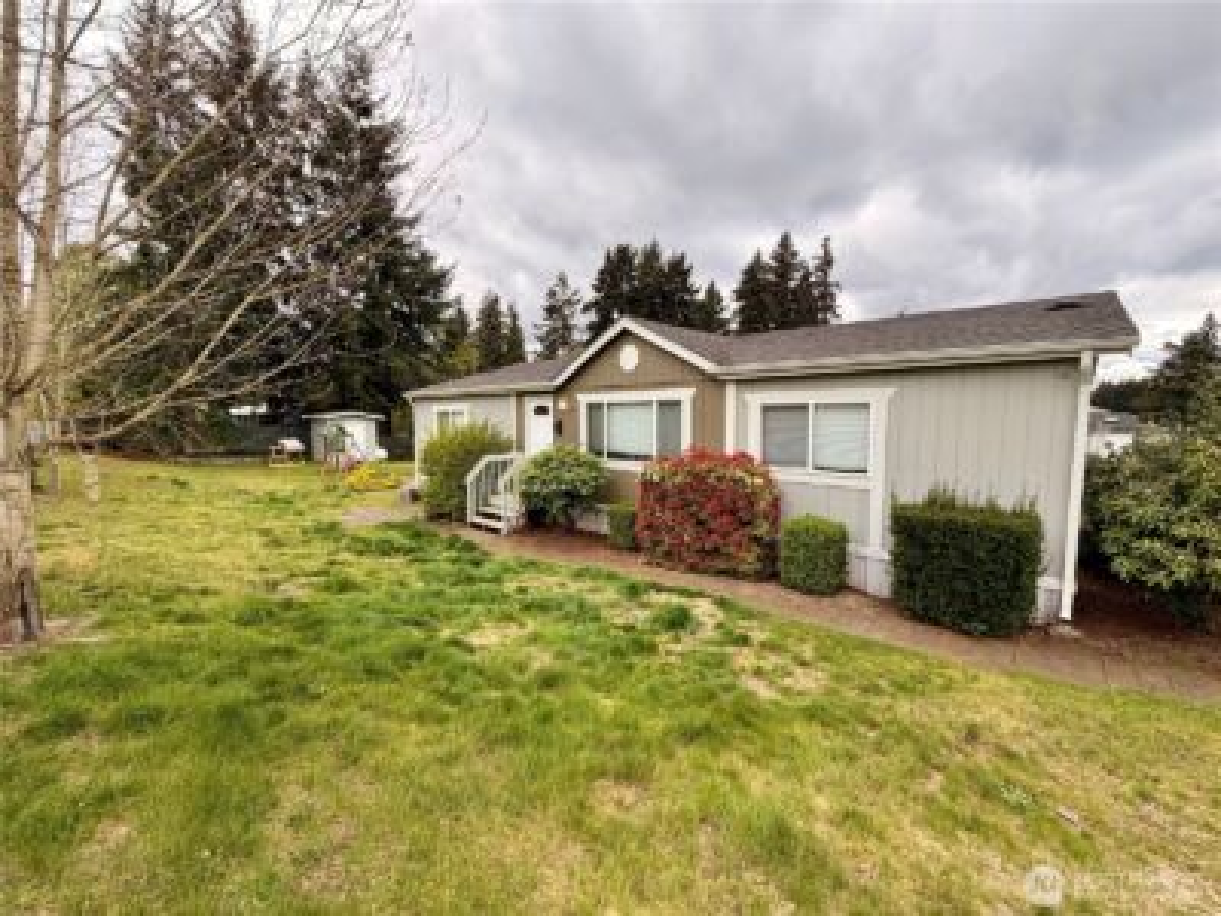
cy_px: 458
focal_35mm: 14
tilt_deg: -5.8
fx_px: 494
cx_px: 610
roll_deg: +0.4
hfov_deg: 102.1
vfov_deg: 85.7
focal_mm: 2.22
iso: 50
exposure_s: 1/502
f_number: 2.2
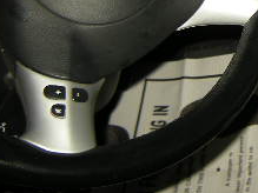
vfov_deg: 17.3
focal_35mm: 82
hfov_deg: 21.8
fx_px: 611
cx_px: 325
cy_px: -29
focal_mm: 4.7
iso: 64
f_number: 2.8
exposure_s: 1/60
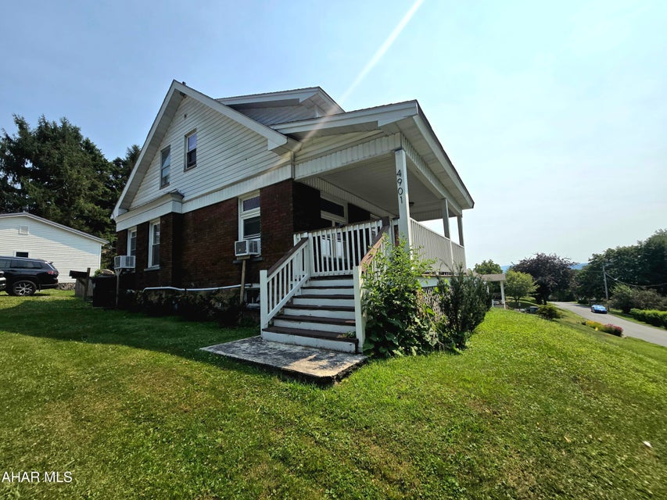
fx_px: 251
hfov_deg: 106.2
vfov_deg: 89.9
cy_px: 250
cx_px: 334
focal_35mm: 13
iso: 50
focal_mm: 2.2
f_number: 2.2
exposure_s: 1/5000
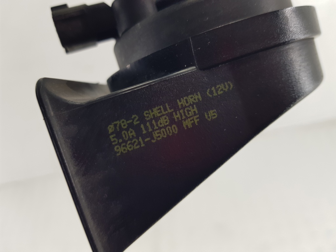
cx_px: 168
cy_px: 126
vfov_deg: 53.1
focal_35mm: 26
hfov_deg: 67.3
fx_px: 252
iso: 64
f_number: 1.7
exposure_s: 1/100
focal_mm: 4.2
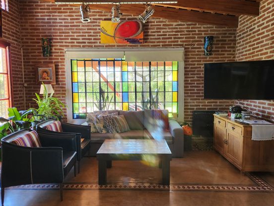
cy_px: 102
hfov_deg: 69.4
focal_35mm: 25
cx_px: 137
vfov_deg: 54.9
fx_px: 198
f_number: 1.8
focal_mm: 5.4
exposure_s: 1/100
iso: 320
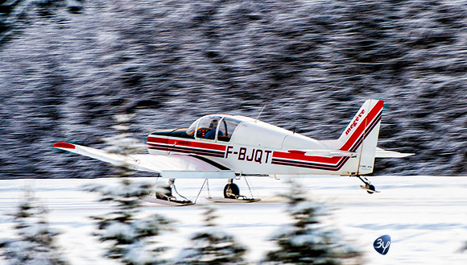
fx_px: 5101
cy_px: 151
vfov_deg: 3.0
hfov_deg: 5.2
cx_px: 261
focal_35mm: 411
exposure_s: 1/60
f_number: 4
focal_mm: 200
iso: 250
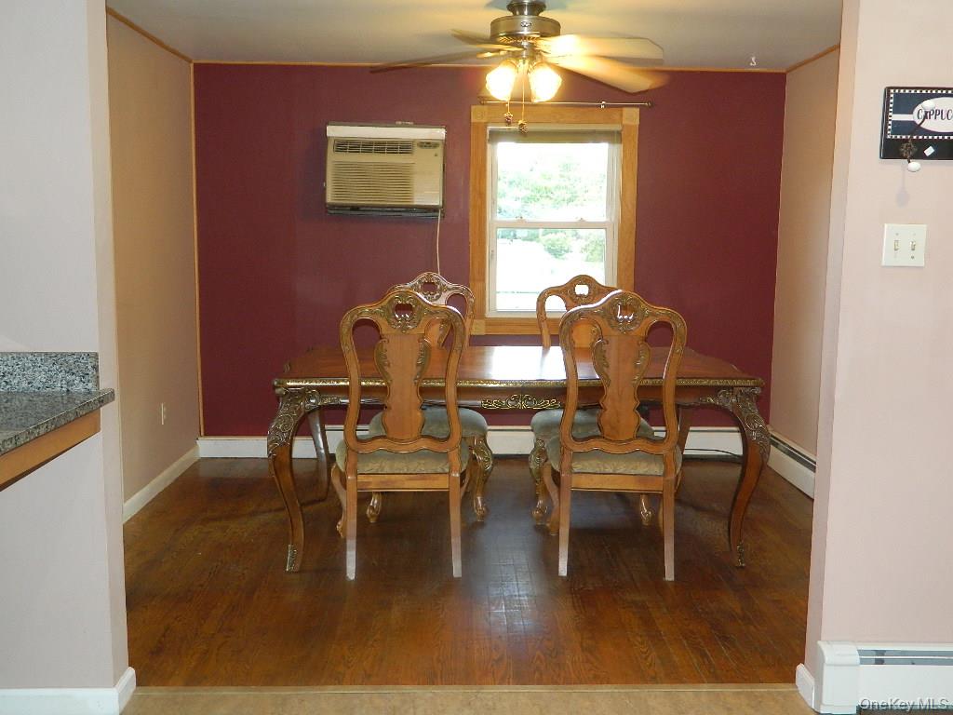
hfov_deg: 52.6
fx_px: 964
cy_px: 358
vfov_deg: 40.7
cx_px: 476
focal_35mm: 35
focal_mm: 6.2
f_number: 3.3
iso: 220
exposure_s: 1/30
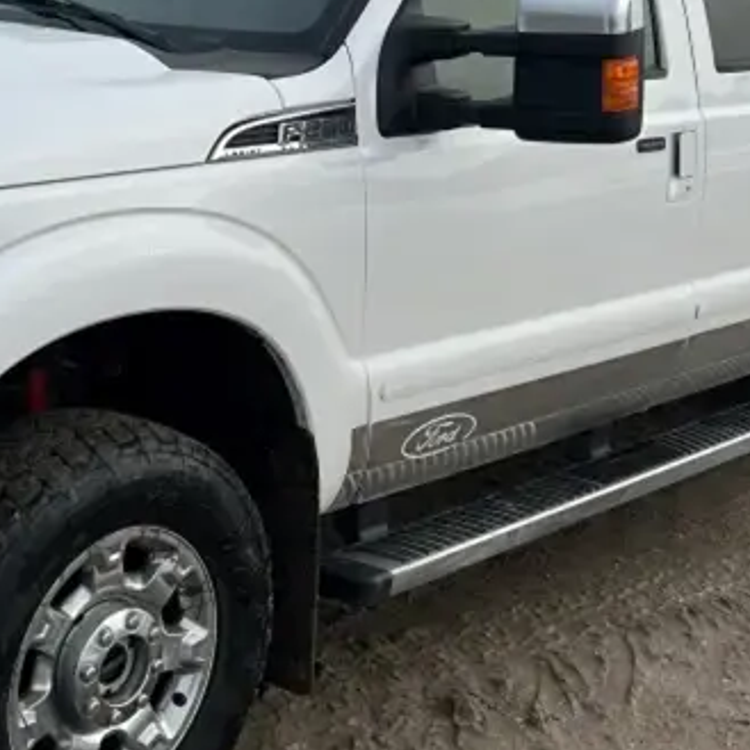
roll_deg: -0.2
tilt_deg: -7.9
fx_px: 1642
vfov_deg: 25.6
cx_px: 182
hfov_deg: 25.4
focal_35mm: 67
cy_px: 237
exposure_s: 1/1183
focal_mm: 5.7
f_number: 1.5
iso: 50
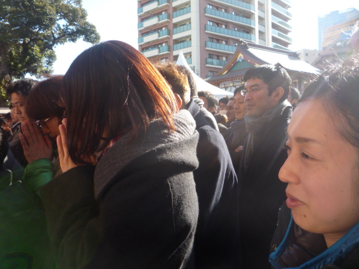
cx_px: 180
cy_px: 134
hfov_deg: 60.0
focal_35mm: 30
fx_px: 311
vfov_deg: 46.8
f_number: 4
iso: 100
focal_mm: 5.2
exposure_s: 1/160
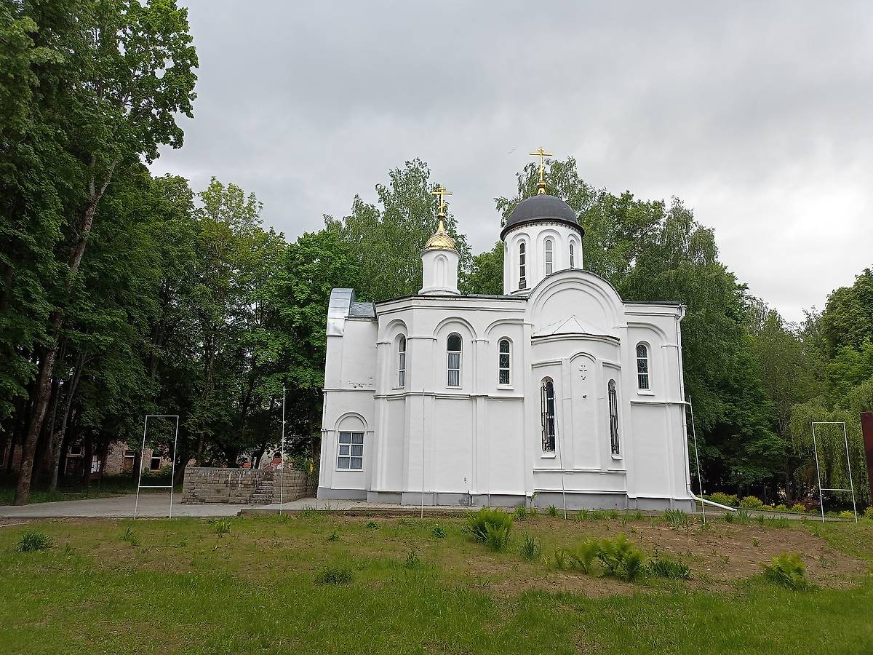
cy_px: 328
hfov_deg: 63.4
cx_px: 436
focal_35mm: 28
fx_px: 706
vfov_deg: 49.7
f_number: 1.8
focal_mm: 4.69
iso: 112
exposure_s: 1/750
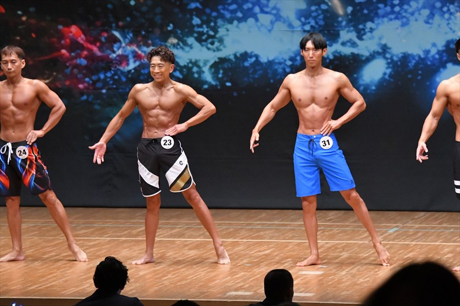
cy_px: 153
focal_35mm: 225
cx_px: 230
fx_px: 2874
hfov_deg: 9.2
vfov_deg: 6.1
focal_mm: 150
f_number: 5.6
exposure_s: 1/400
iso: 8000
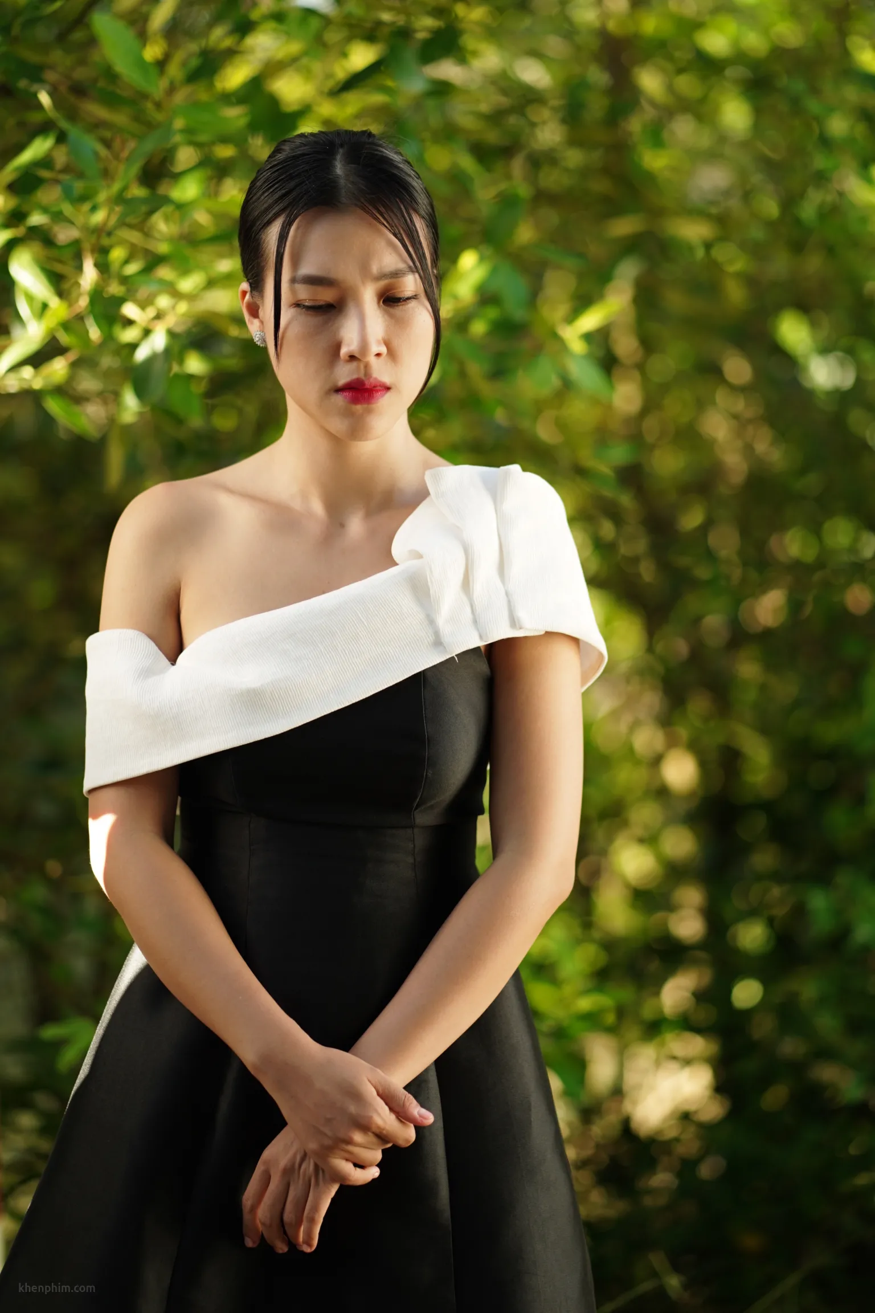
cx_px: 438
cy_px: 656
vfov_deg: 23.9
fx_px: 3099
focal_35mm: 85
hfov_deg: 16.1
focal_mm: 85
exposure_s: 1/800
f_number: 2.2
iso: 320
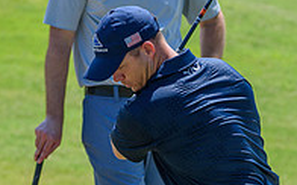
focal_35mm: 615
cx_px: 129
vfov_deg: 2.1
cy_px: 250
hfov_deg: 3.4
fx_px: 4972
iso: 400
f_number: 5.6
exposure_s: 1/2000
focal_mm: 175
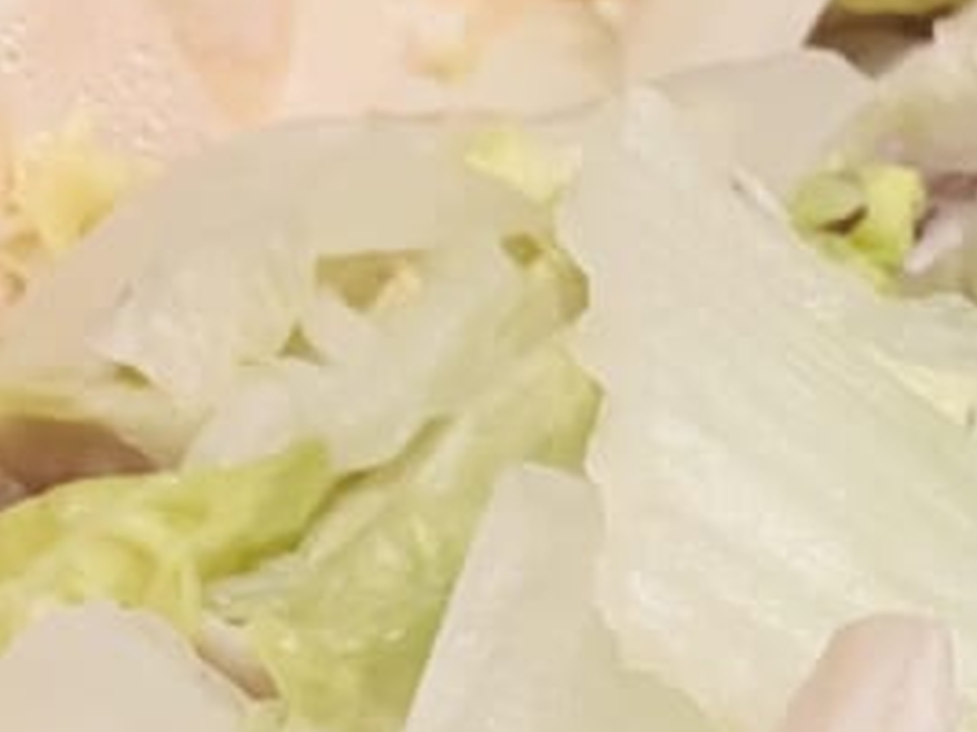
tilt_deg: -51.3
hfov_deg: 17.3
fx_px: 2962
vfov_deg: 13.4
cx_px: 1358
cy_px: 1036
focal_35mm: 105
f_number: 1.8
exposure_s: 1/50
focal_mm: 3.99
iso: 200
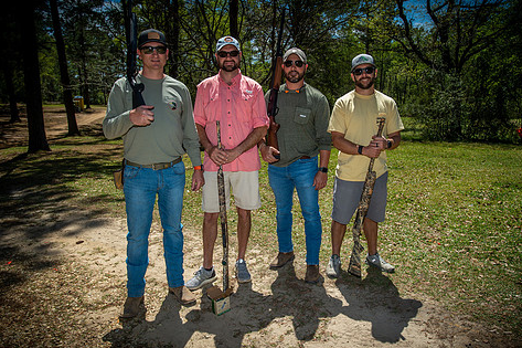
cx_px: 274
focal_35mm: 27
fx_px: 391
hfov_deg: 67.4
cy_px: 183
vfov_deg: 47.9
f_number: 6.3
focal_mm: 22
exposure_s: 1/250
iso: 80
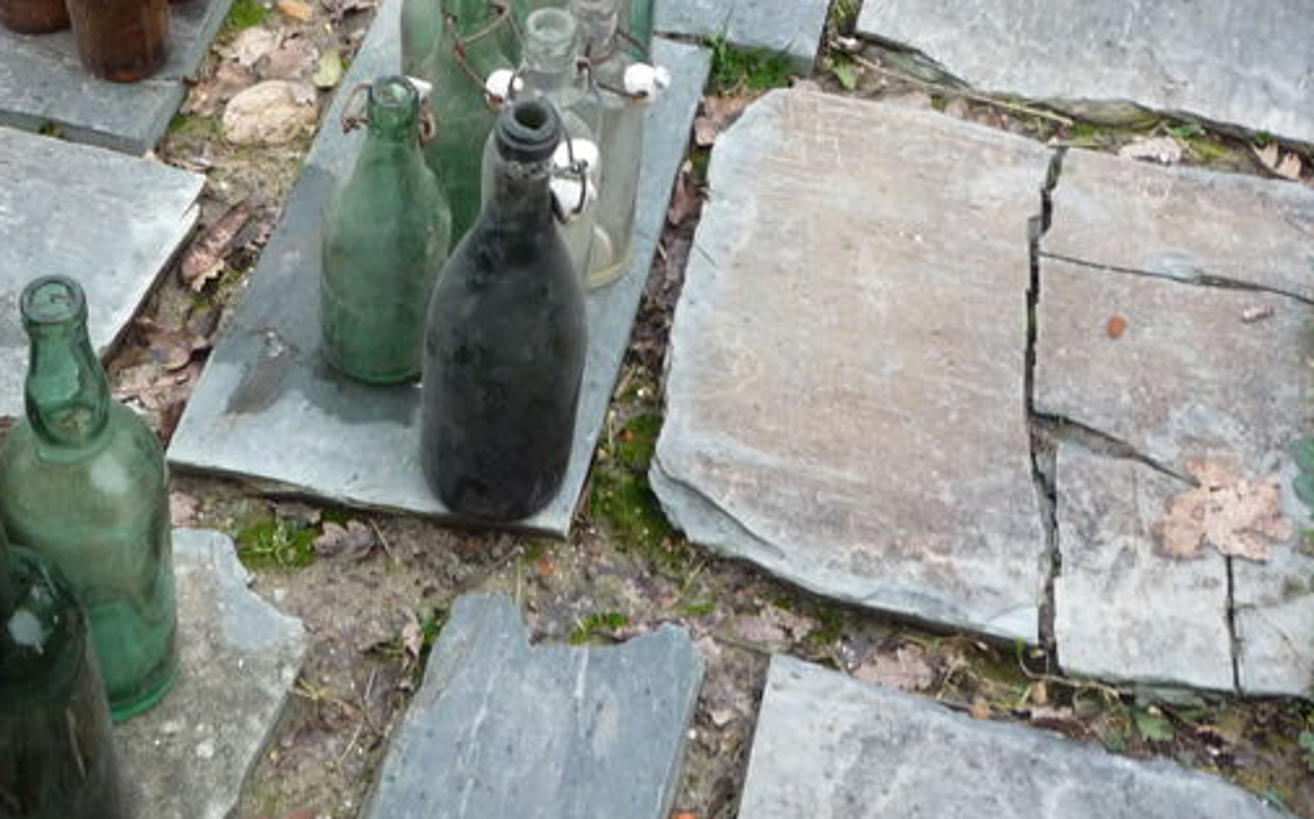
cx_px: 310
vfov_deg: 20.2
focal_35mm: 63
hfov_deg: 31.8
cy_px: 73
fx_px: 2255
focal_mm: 5.2
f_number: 3.3
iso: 200
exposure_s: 1/30
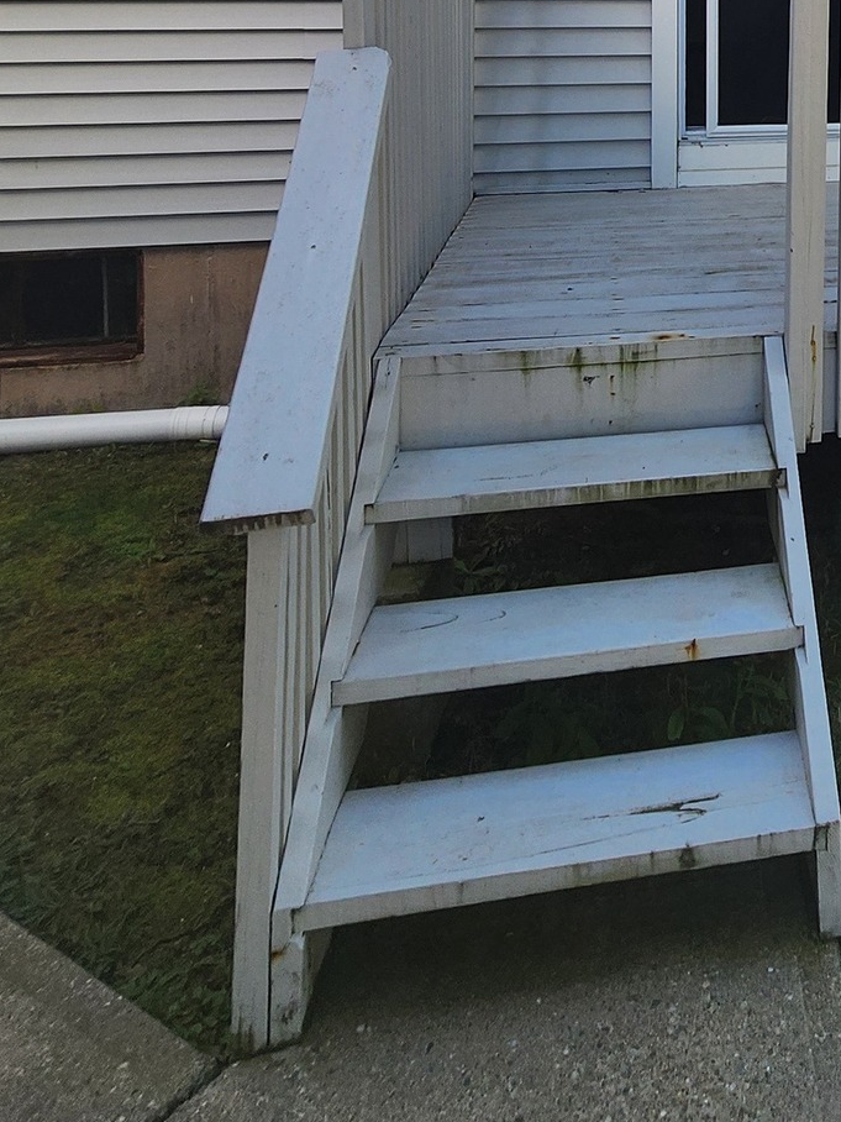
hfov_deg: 36.5
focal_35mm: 33
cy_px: -15
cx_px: 919
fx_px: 1069
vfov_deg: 46.0
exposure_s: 1/529
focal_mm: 2.2
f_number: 2.2
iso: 50
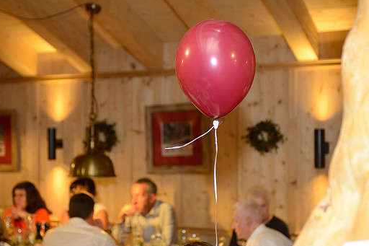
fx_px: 697
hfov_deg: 29.6
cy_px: 137
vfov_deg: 20.0
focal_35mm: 68
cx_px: 163
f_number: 3.5
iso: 1000
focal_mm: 60
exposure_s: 1/60
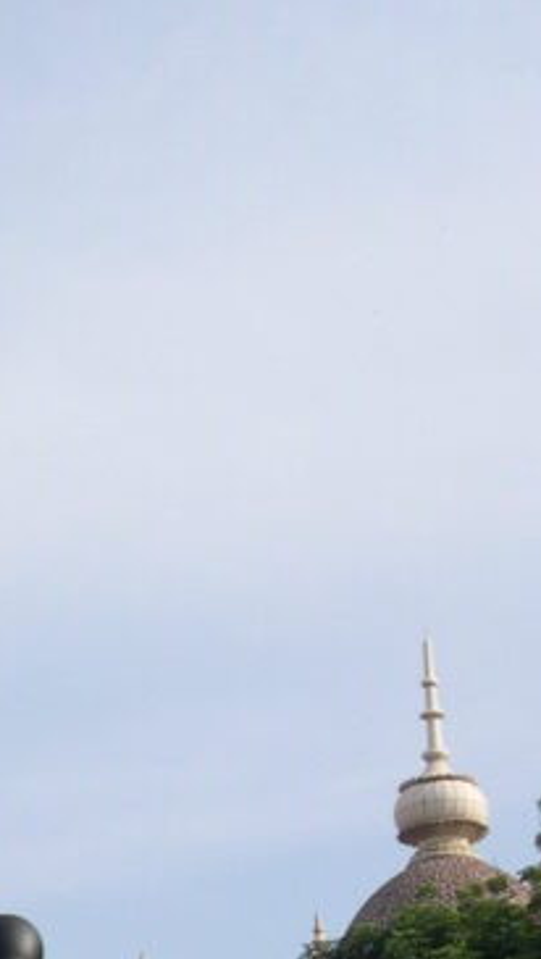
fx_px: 2951
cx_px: -131
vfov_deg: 17.5
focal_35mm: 116
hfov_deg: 10.3
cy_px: 1172
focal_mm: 8
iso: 100
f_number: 7.6
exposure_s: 1/195
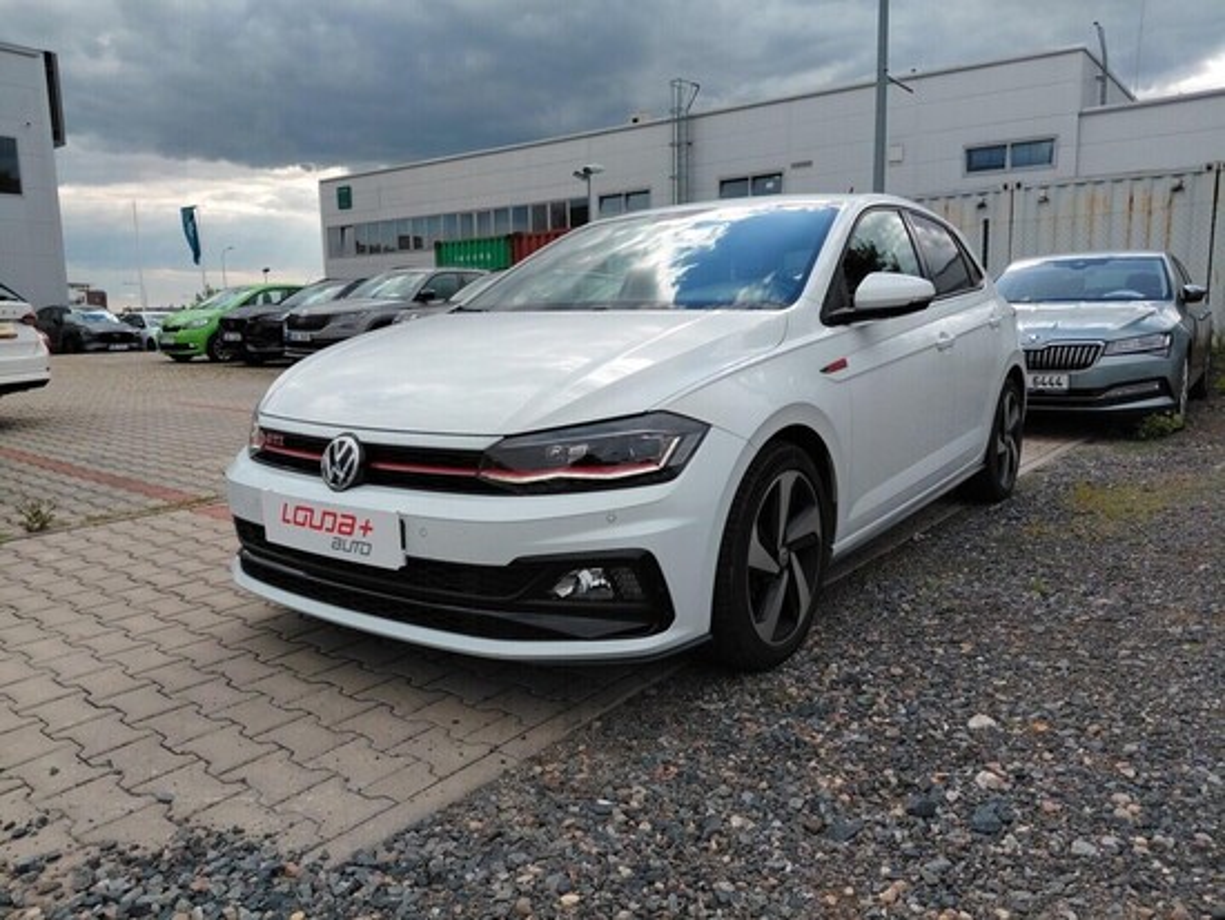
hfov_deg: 69.4
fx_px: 885
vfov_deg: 54.9
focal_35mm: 25
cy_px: 460
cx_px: 612
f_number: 1.8
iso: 50
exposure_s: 1/2153
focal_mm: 4.69
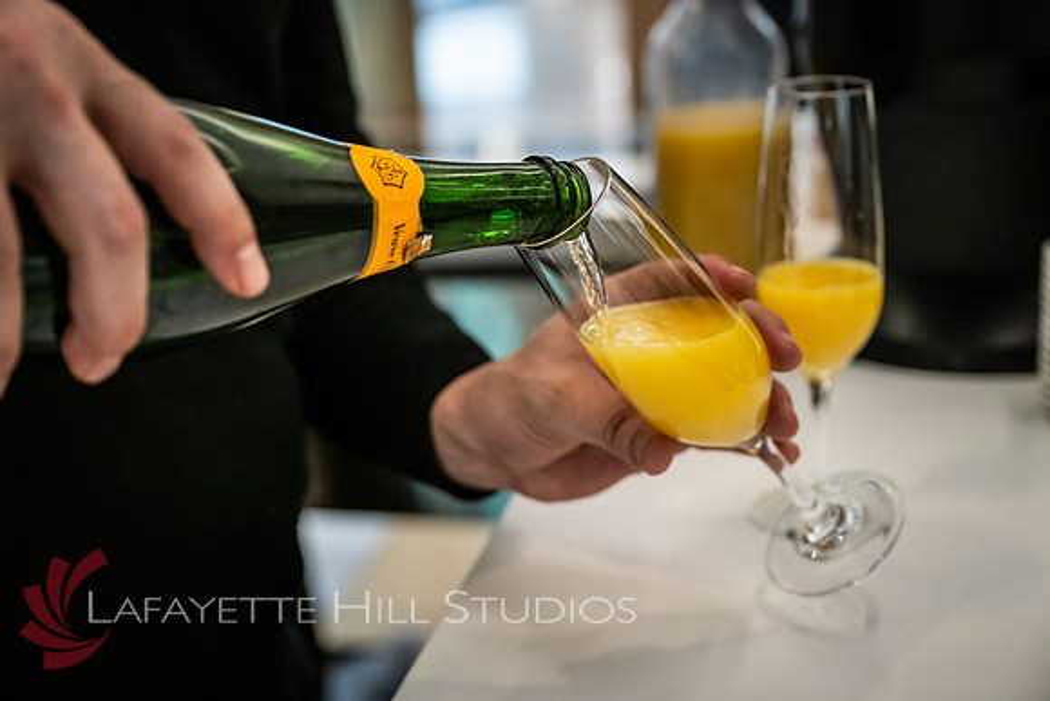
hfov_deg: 35.0
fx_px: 1663
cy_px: 350
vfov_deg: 23.8
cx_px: 525
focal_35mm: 57
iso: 3200
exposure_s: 1/500
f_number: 4
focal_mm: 57
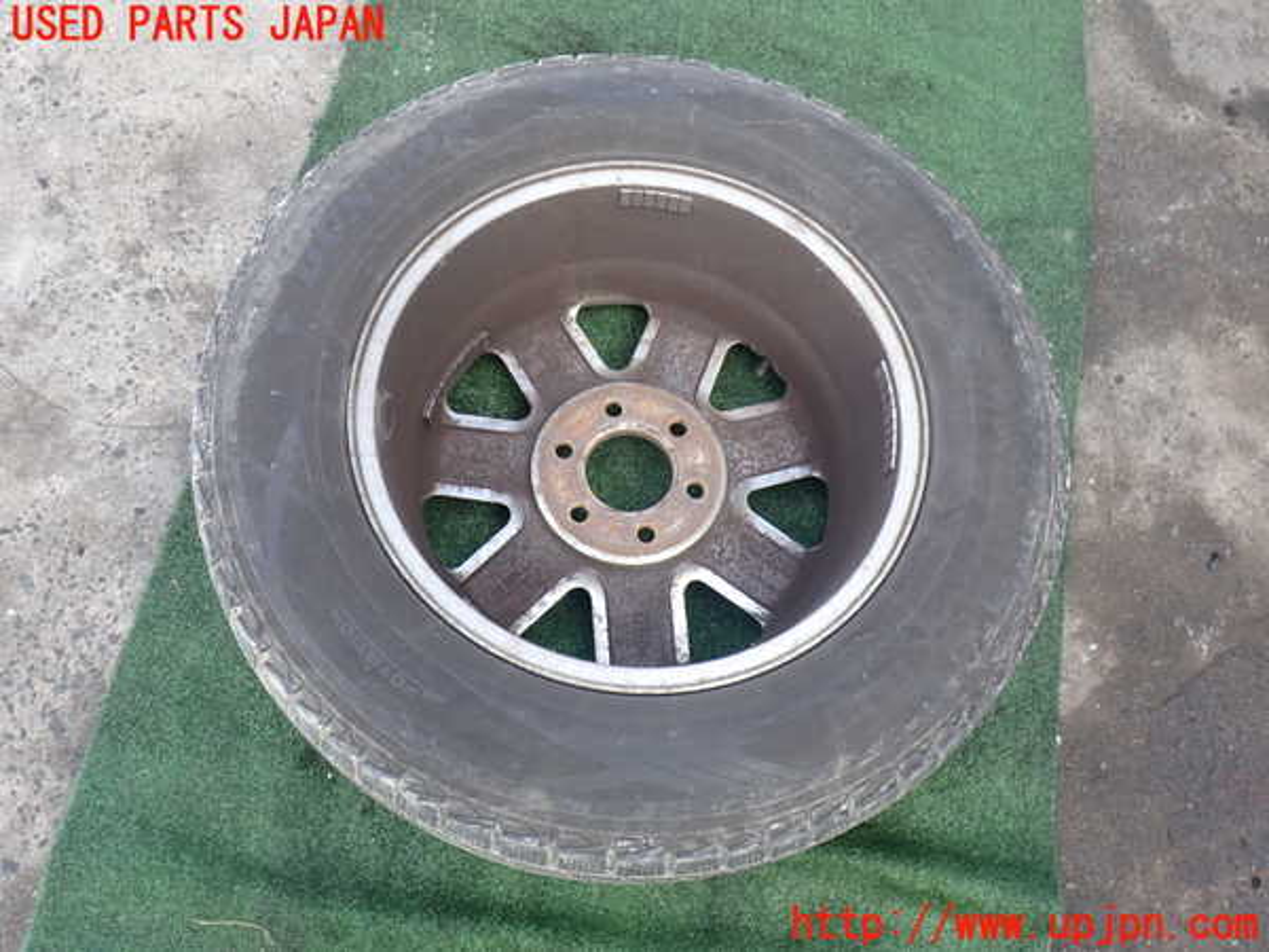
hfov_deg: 60.0
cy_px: 476
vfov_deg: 46.8
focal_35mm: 30
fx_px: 1100
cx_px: 634
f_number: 3.2
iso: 100
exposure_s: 1/125
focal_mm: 5.4
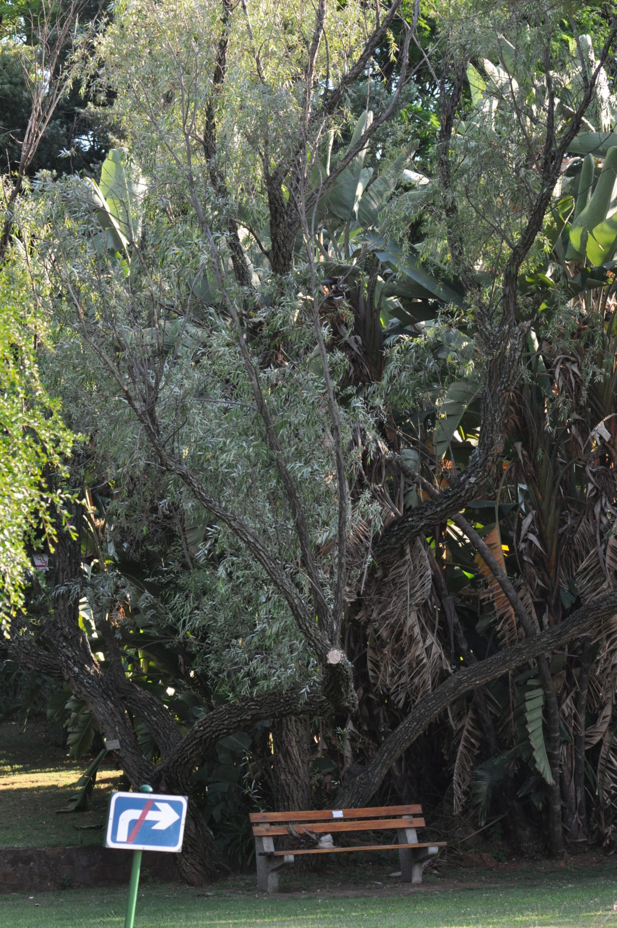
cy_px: 464
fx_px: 4059
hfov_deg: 8.7
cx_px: 308
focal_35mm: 158
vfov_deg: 13.1
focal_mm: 105
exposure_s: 1/640
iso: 800
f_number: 6.3
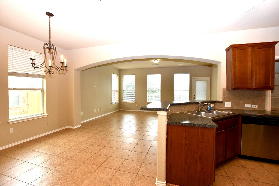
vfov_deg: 77.3
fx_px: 116
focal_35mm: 15
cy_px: 93
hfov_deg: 100.4
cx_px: 140
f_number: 5.6
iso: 450
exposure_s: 1/200
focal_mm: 10
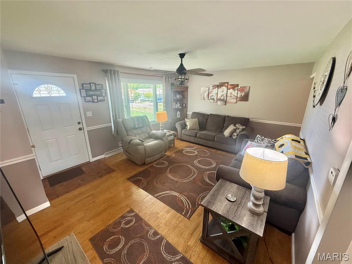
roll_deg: +0.1
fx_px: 142
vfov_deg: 85.7
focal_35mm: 14
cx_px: 176
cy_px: 132
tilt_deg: -15.8
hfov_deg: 102.1
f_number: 2.2
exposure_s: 1/120
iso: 400
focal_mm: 2.22
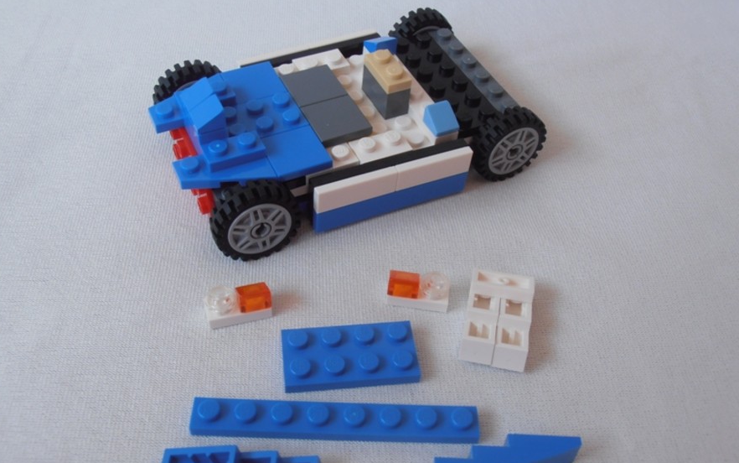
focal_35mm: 40
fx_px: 806
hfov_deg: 49.3
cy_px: 254
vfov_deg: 32.0
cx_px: 365
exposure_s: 1/40
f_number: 3.9
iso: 80
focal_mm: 6.61
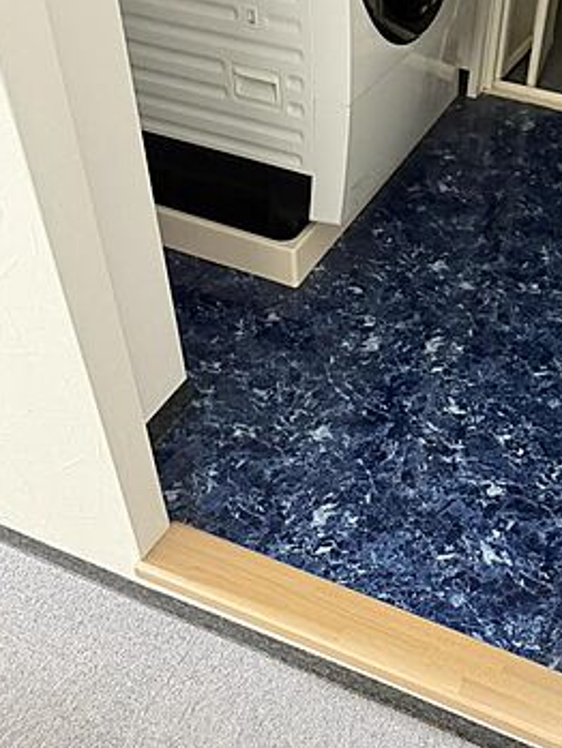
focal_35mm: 41
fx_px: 887
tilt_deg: -49.3
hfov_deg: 35.0
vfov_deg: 45.2
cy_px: 483
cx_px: 354
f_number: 1.78
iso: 1600
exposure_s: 1/29
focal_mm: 6.76
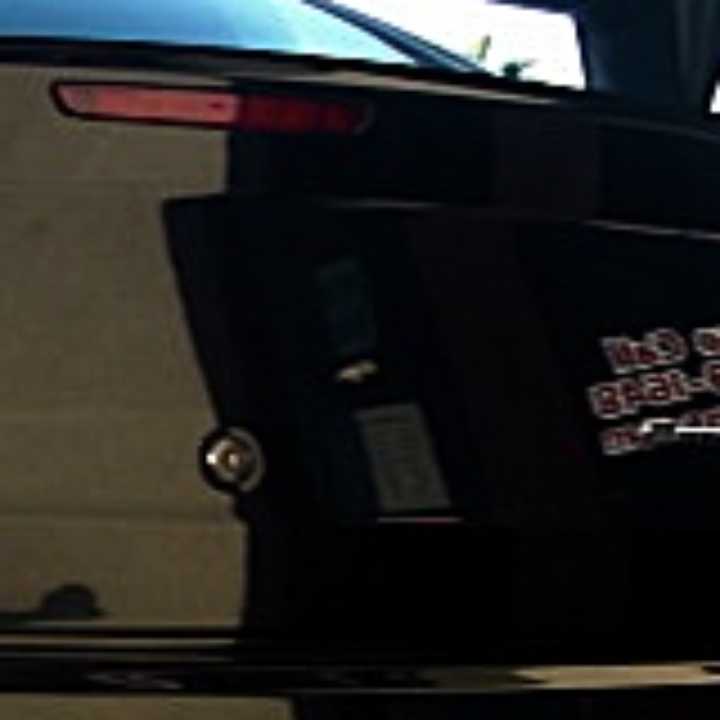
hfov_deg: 13.3
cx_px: -162
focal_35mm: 127
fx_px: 2989
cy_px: 536
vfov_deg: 13.7
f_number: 2.8
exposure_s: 1/125
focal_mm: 6.3
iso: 50
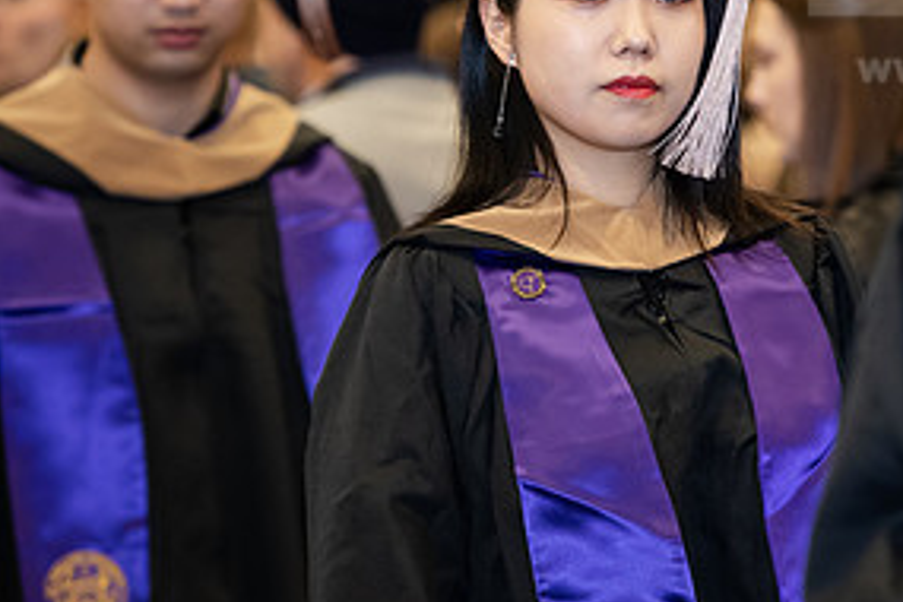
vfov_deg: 4.7
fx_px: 7399
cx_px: 713
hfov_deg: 7.0
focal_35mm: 295
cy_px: 135
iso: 2000
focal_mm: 145
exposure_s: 1/200
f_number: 3.2
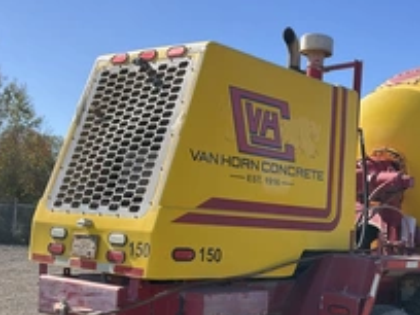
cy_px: 255
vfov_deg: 25.2
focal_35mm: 57
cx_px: 323
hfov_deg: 33.0
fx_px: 692
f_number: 1.8
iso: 25
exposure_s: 1/978
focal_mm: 3
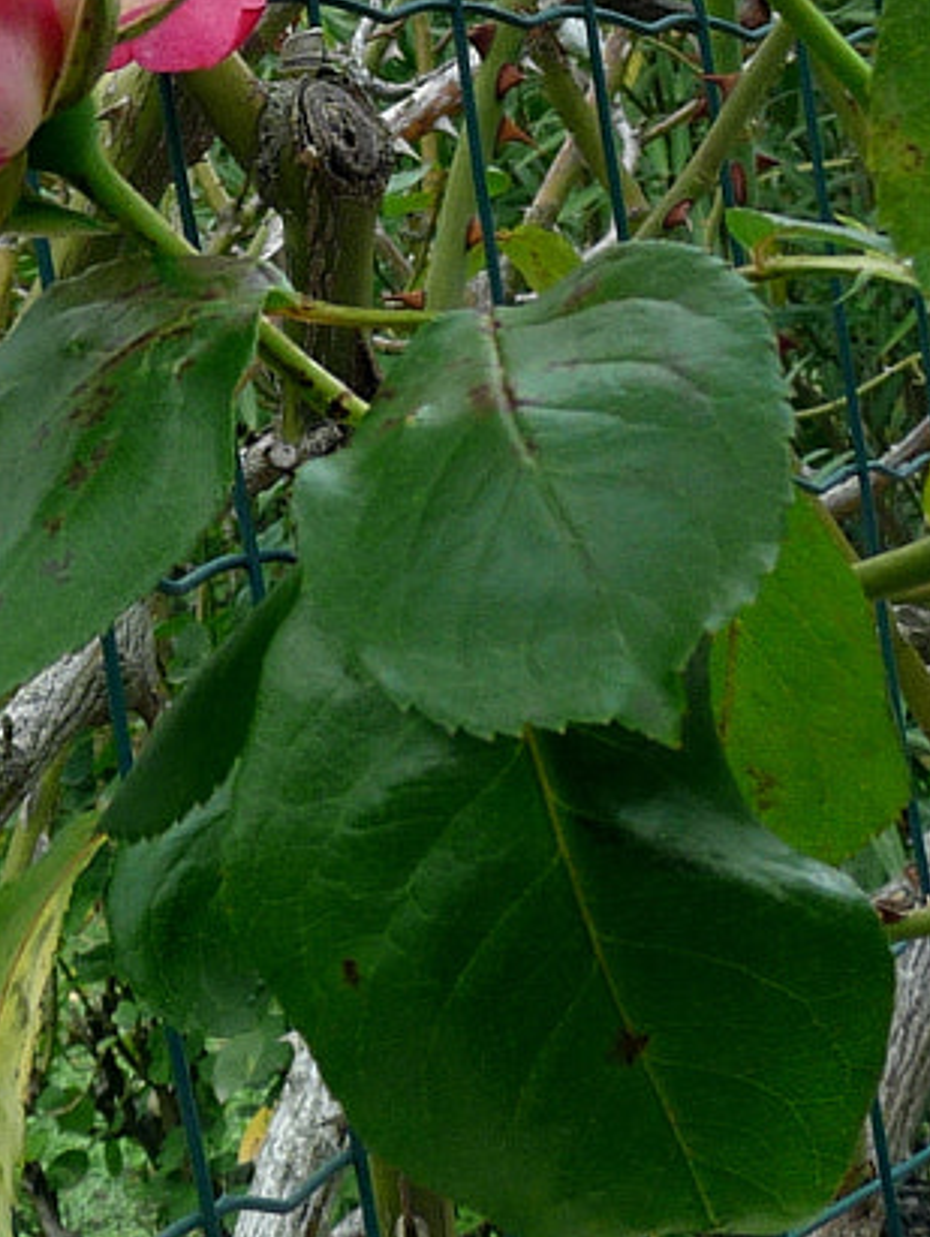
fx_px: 3755
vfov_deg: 18.3
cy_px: 39
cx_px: 259
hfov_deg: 14.1
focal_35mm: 105
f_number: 4
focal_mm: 4.8
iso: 100
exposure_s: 1/100
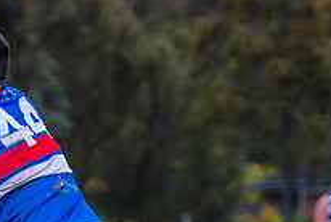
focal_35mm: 657
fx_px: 6049
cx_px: -37
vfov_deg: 2.1
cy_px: 306
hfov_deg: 3.1
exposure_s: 1/2000
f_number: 5.6
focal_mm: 195
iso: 800
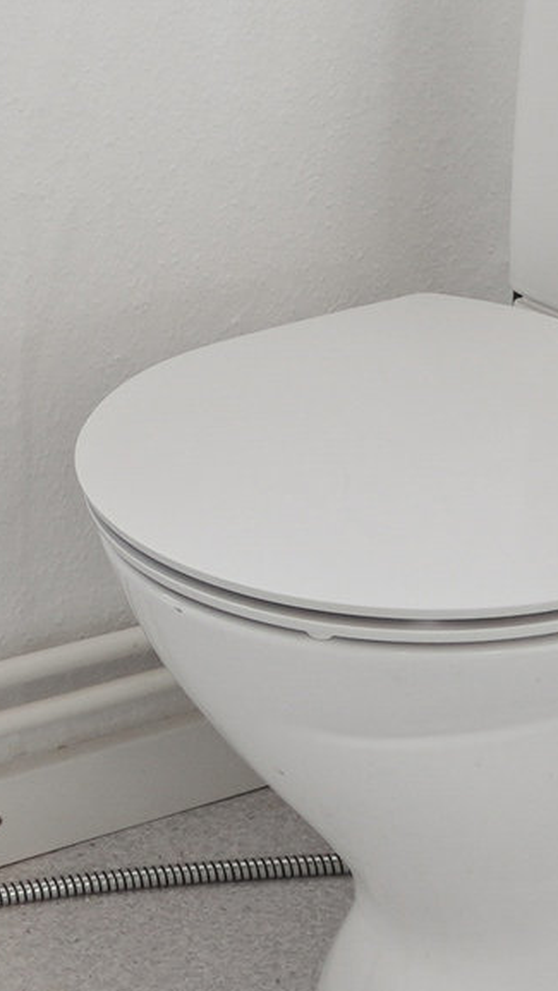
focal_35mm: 98
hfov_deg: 11.6
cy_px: -632
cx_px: -371
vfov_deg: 18.4
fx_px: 2575
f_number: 8
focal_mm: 12
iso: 100
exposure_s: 1/15
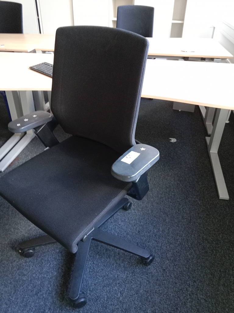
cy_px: 156
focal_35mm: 27
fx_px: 243
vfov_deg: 65.3
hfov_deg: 51.4
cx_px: 117
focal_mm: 3.65
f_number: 2.2
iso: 717
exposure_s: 1/20
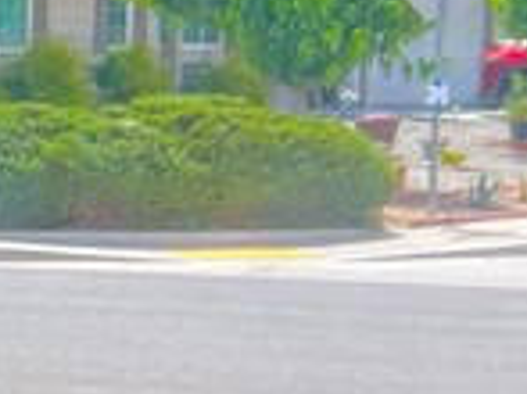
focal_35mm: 181
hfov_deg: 8.7
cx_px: -1136
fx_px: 2753
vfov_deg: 8.2
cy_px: 315
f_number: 1.5
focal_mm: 5.7
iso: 40
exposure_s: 1/279
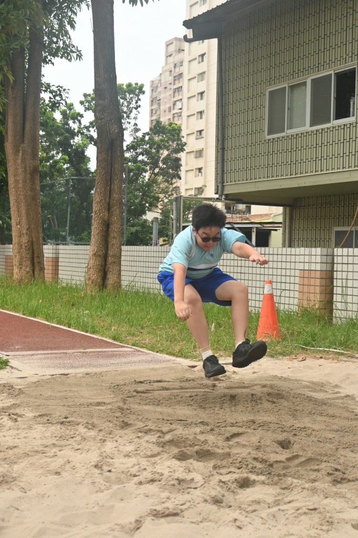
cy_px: 269
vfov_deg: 40.5
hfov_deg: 27.6
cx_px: 179
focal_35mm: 49
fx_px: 728
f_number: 5
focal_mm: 32.5
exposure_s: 1/2500
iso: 1250
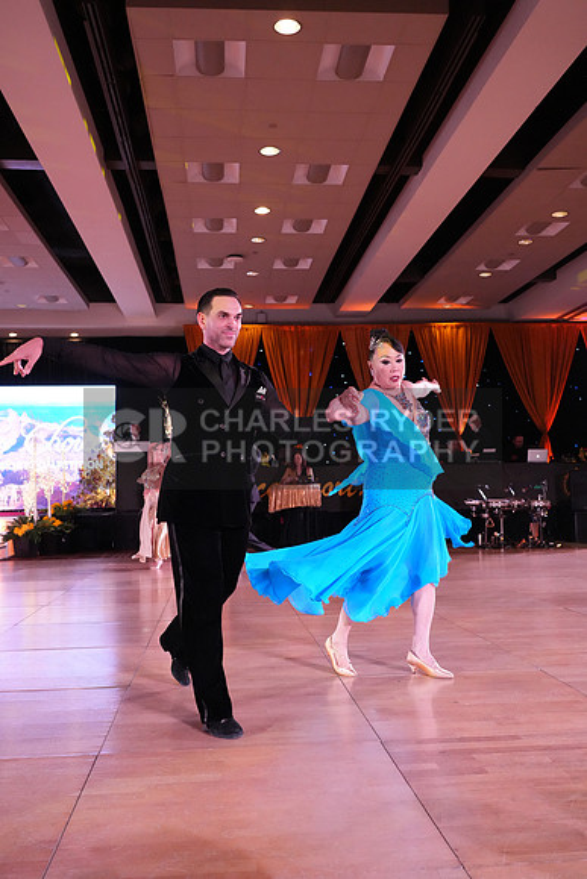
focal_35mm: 32
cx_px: 294
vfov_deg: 58.7
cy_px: 440
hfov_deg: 41.1
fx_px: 782
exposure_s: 1/400
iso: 6400
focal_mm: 32
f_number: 5
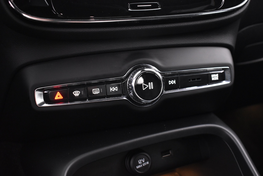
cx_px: 132
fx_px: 340
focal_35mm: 46
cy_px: 88
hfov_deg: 42.3
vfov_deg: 28.9
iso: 3200
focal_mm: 31
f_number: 4.2
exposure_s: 1/8
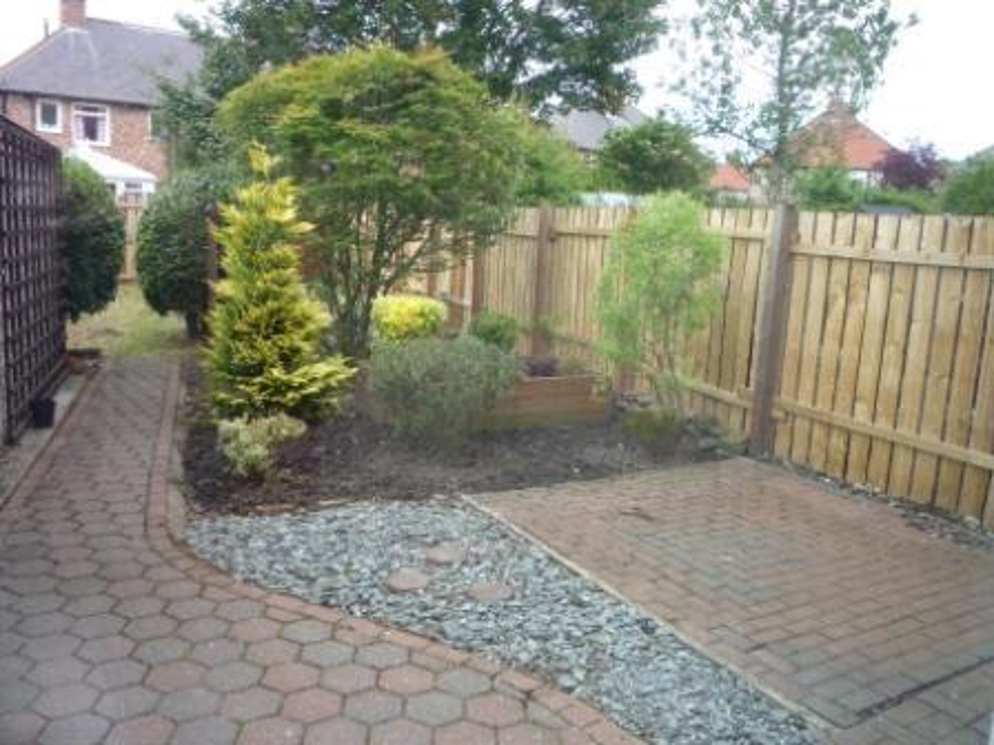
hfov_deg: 60.0
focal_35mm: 30
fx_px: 861
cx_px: 497
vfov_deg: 46.8
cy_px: 372
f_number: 3.5
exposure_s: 1/100
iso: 100
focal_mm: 5.2
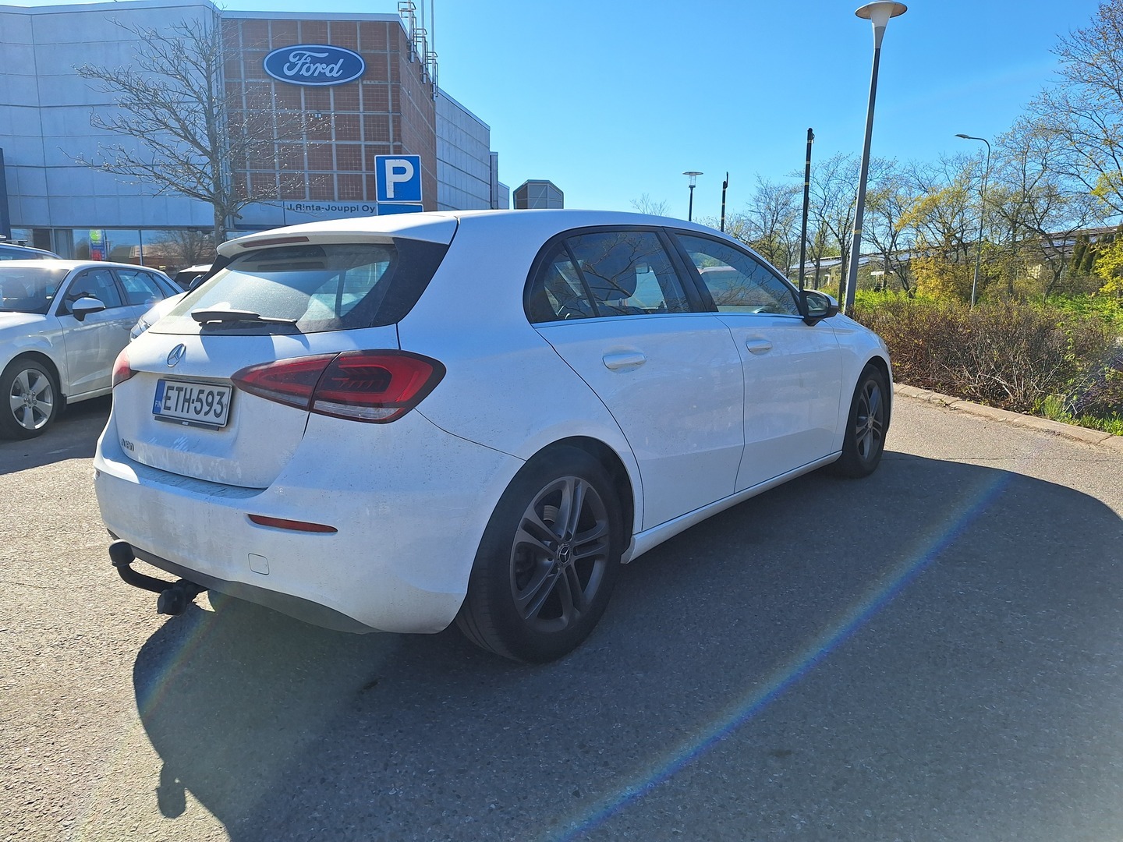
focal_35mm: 23
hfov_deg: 73.9
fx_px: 746
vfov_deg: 58.9
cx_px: 562
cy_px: 421
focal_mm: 5.54
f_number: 1.8
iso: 40
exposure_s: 1/2342
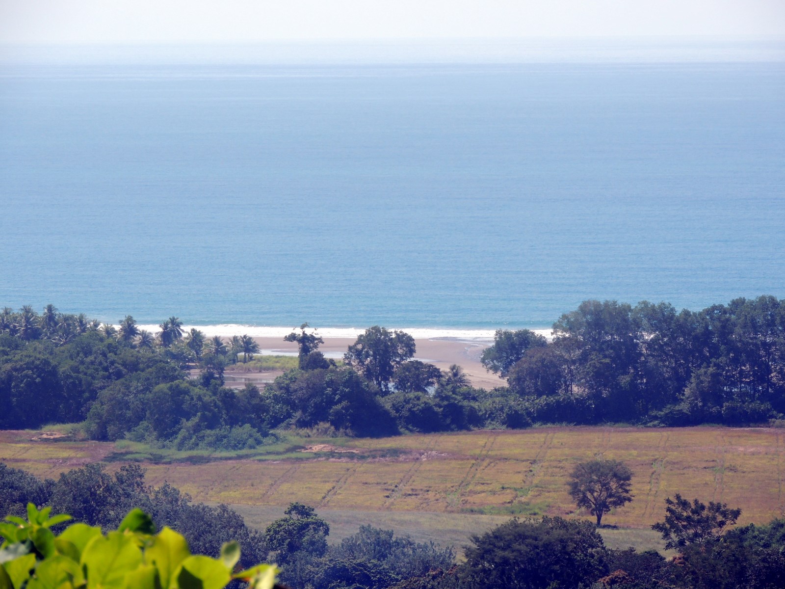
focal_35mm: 300
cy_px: 294
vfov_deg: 5.0
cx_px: 392
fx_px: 6803
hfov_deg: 6.6
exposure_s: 1/640
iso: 100
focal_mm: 53.5
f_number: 4.8
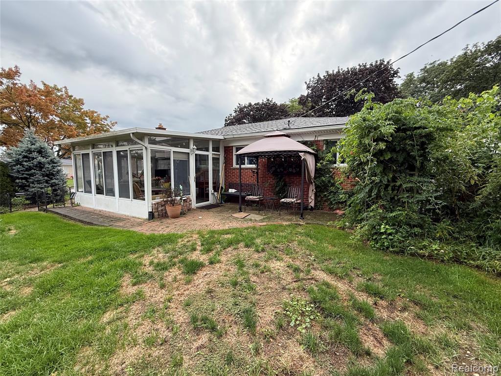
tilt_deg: -4.9
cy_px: 188
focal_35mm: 14
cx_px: 250
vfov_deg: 85.7
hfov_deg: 102.1
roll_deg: -0.3
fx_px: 203
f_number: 2.2
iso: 64
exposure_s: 1/433
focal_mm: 2.22
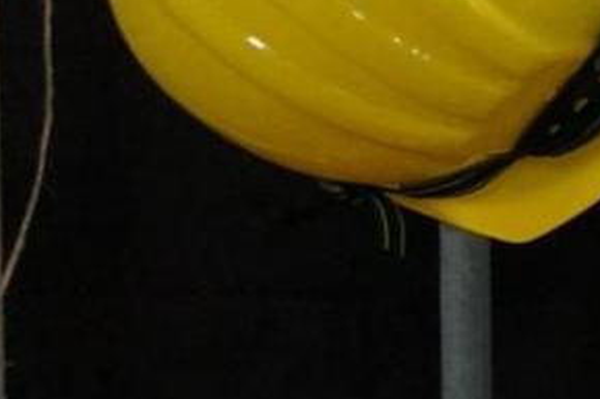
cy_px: -529
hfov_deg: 7.9
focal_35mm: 233
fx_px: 3883
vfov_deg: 5.7
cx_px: 1655
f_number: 4
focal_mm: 25
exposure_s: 1/60
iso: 3200
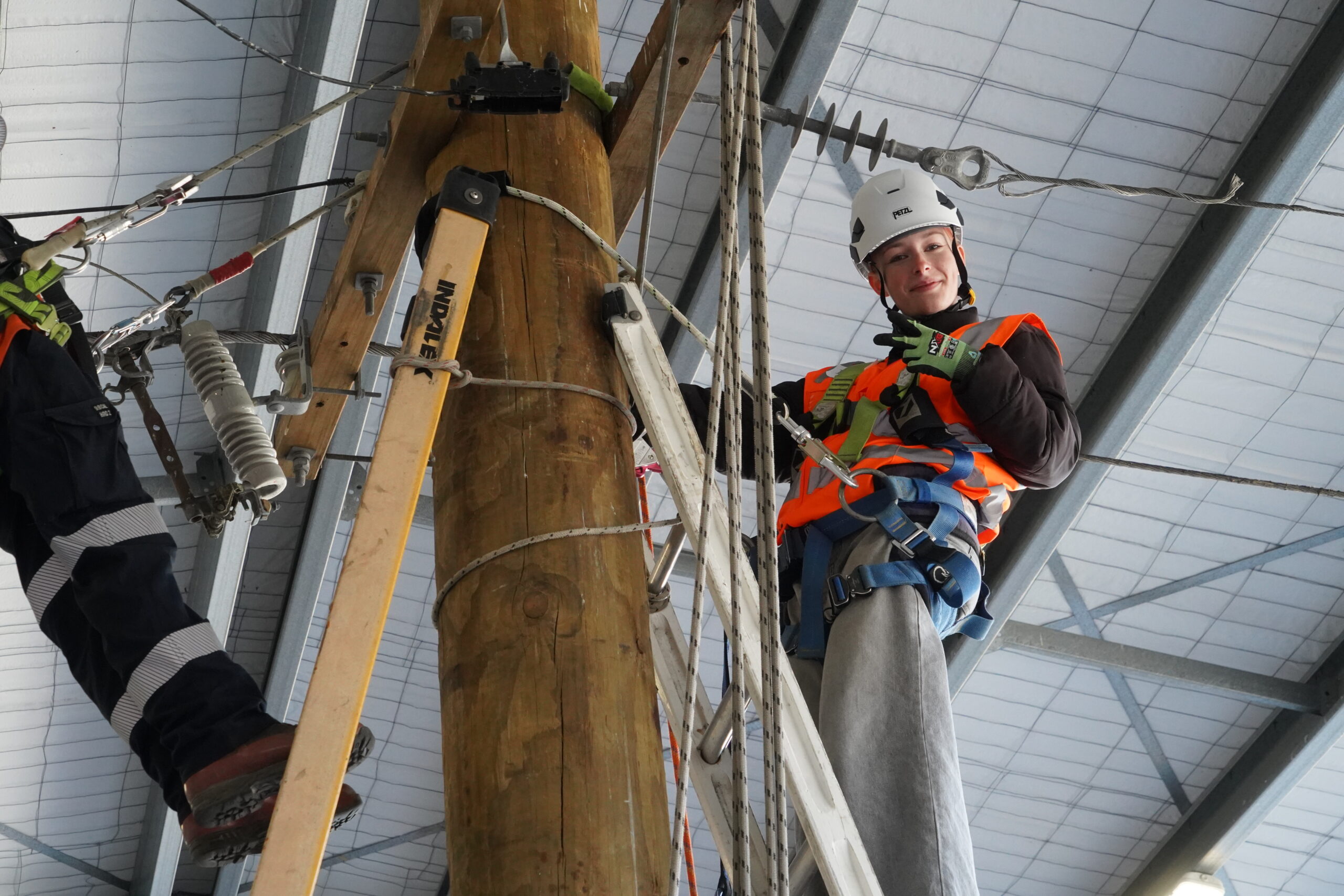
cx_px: 672
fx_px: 2688
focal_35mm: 72
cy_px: 448
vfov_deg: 18.9
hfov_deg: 28.1
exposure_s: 1/200
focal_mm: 72
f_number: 9
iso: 6400
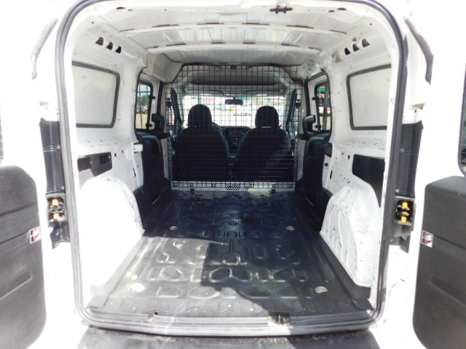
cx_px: 233
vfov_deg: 58.9
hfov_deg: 73.9
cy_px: 174
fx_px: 310
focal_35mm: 23
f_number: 3
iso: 125
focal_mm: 4
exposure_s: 1/250
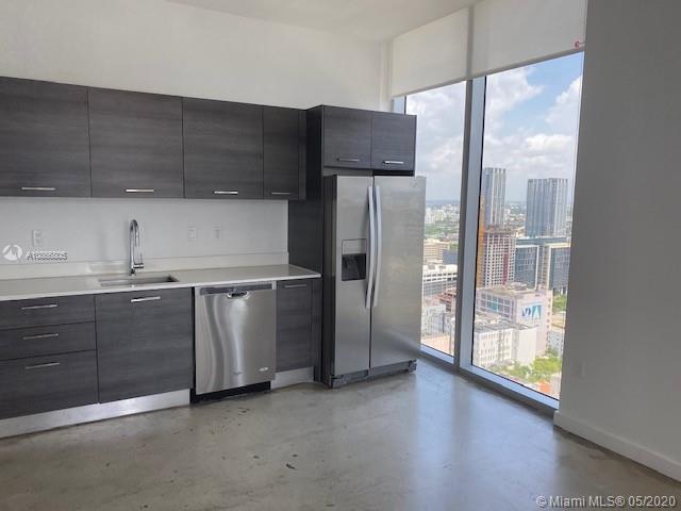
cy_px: 256
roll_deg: -0.2
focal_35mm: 26
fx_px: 511
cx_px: 340
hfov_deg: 67.3
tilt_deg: -6.0
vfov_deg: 53.1
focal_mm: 4.25
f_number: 1.8
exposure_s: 1/324
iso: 32
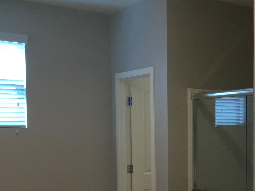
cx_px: 229
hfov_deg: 30.3
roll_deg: -0.3
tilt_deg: -6.2
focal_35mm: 61
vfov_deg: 23.4
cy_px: 168
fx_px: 449
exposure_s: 1/30
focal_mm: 3.3
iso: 64
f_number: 2.4
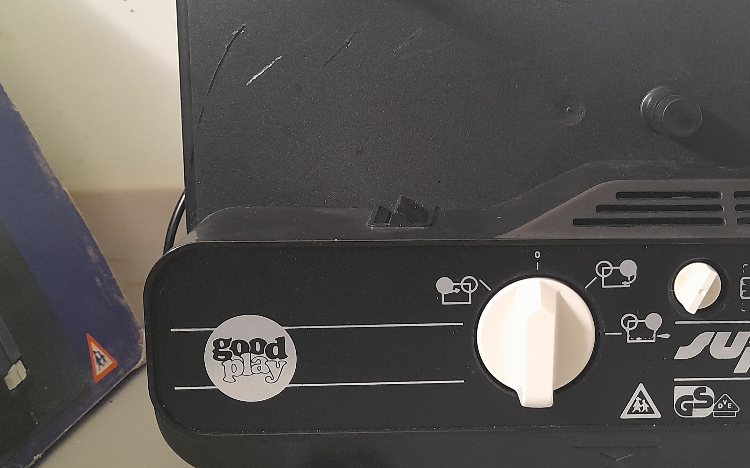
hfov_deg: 43.6
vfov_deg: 28.5
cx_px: 511
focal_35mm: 45
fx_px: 920
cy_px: 168
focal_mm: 4.6
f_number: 2
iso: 320
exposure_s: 1/60
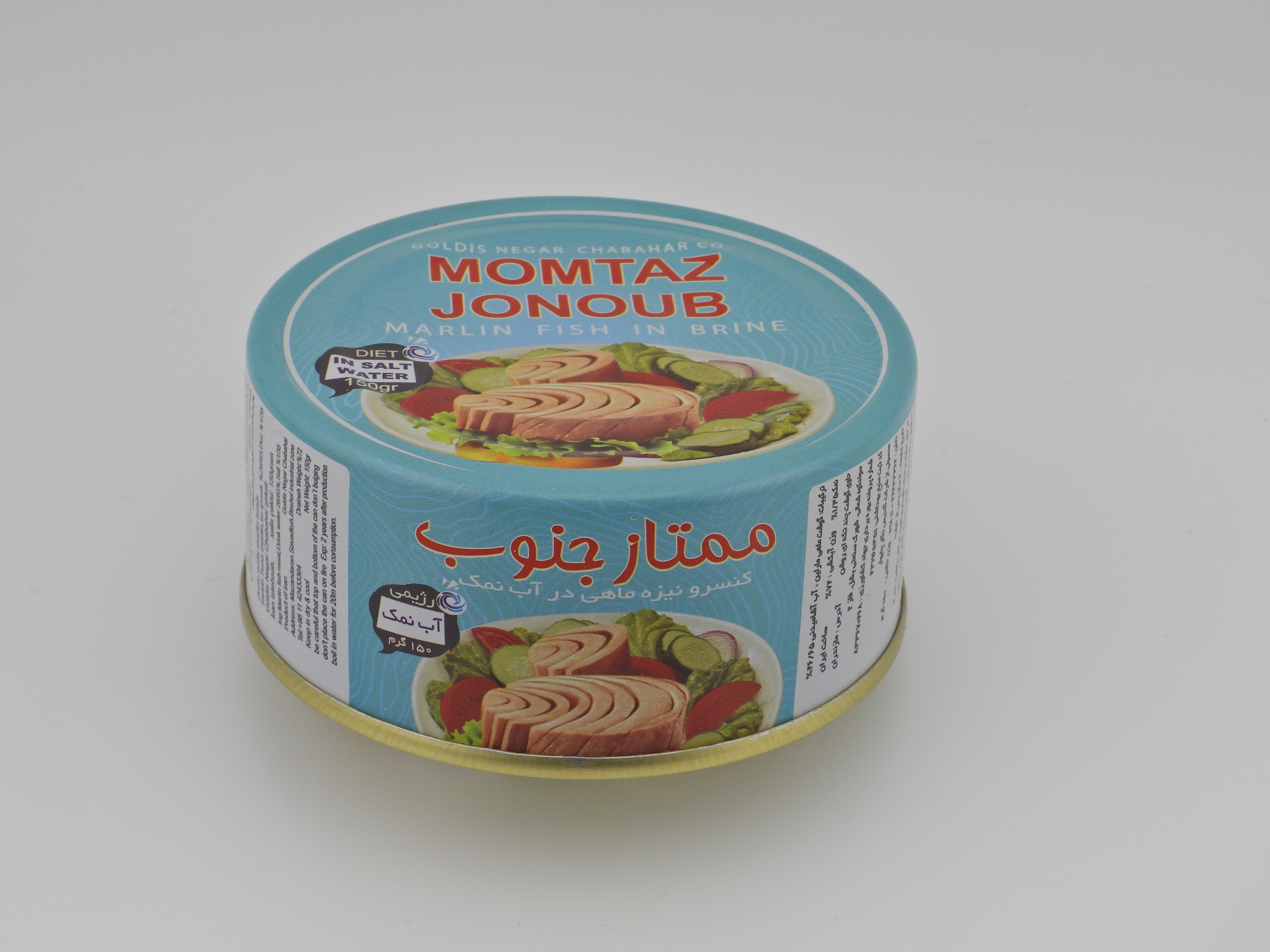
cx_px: 635
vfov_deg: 15.2
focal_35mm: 97
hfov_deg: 20.2
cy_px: 476
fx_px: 3559
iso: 100
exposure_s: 1/40
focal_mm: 17.5
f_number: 5.6
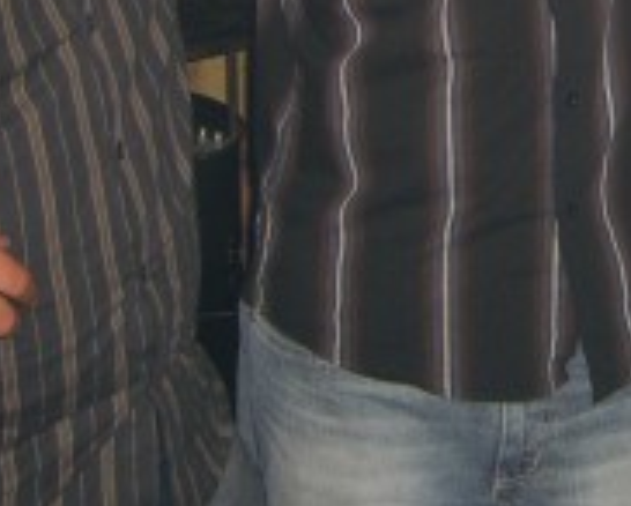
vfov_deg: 12.2
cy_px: -198
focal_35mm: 122
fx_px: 2281
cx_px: 659
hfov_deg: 15.4
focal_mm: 7.9
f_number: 2.8
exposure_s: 1/60
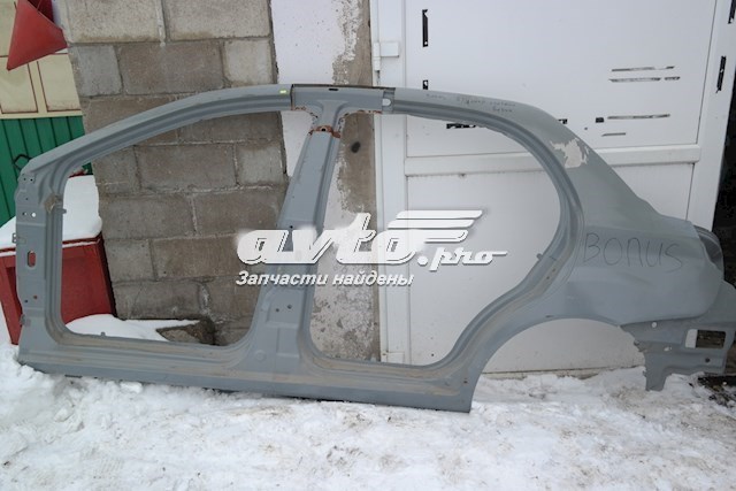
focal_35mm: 30
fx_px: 613
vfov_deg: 43.6
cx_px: 368
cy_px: 246
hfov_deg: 61.9
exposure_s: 1/100
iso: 100
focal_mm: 20
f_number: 4
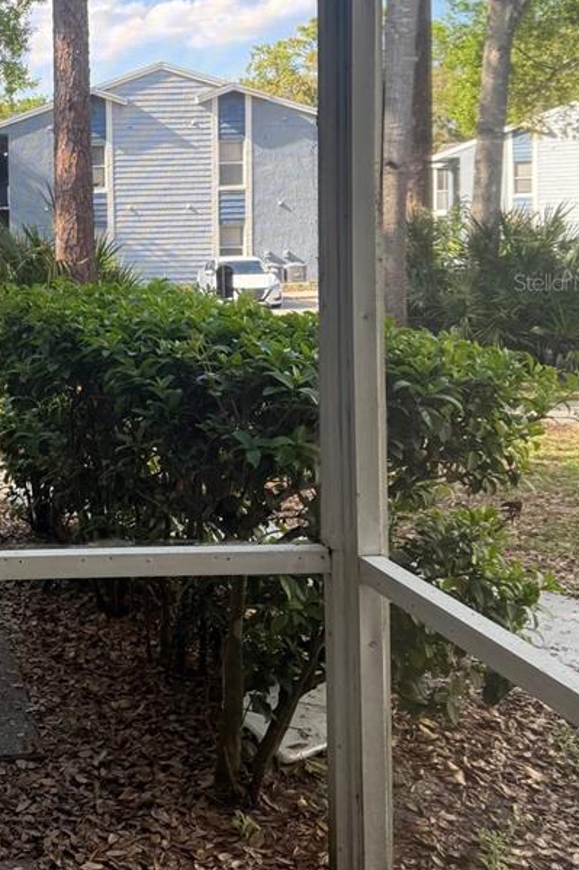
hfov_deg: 25.3
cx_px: -36
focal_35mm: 50
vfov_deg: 39.1
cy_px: 282
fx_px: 1207
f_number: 1.78
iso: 100
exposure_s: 1/580
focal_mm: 6.76
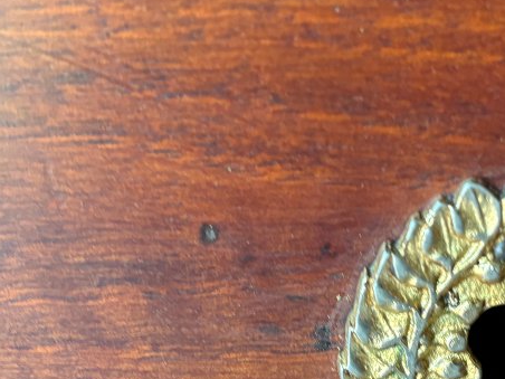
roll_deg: +0.9
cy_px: 227
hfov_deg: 27.8
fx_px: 1007
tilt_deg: -25.4
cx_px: 365
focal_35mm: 69
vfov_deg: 21.3
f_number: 1.6
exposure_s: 1/60
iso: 250
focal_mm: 5.96
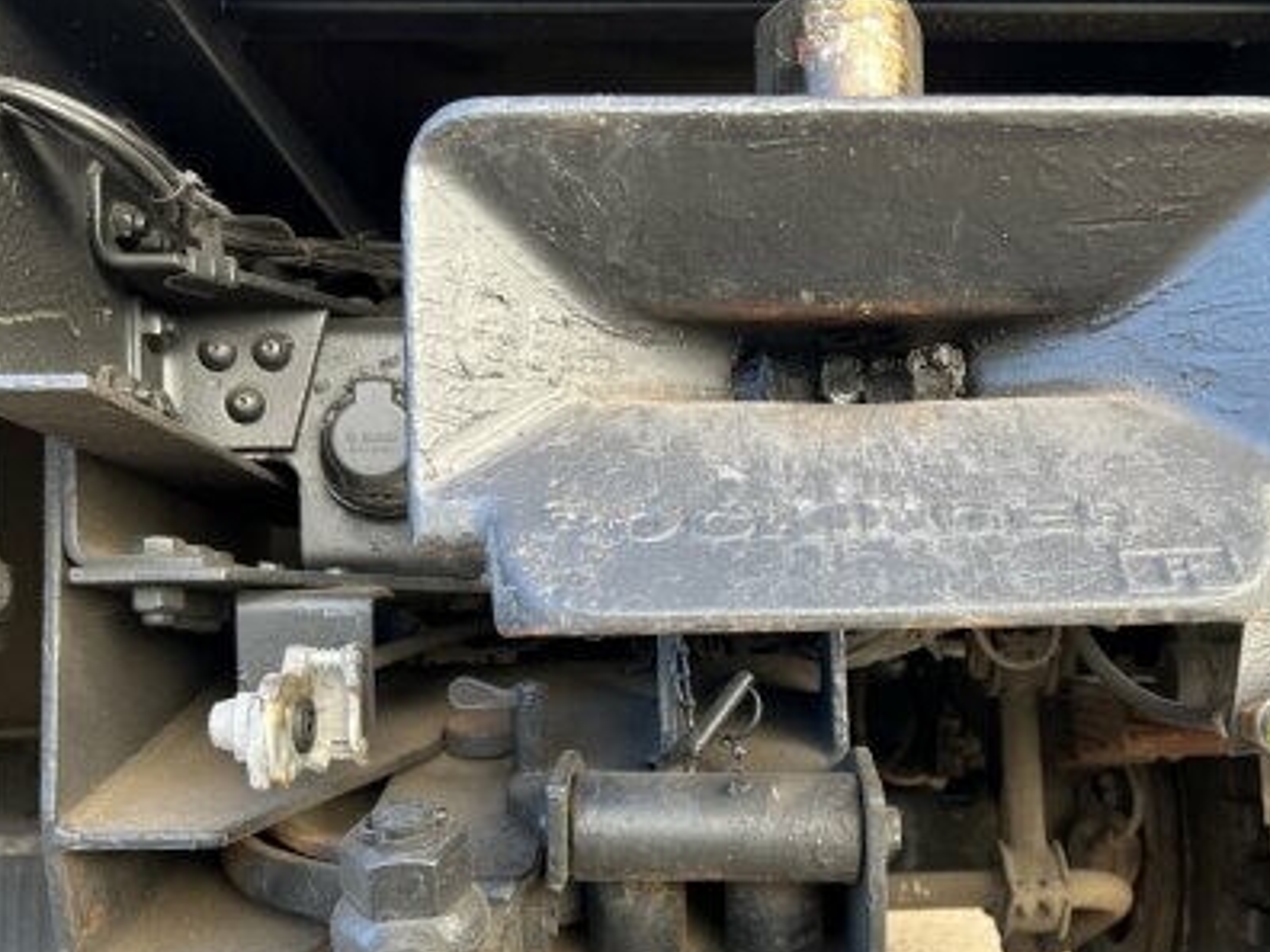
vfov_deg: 33.9
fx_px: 1541
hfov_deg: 44.6
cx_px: 754
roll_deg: +0.2
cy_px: 660
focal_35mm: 42
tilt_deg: -1.0
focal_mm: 5.7
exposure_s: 1/121
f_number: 1.5
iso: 50
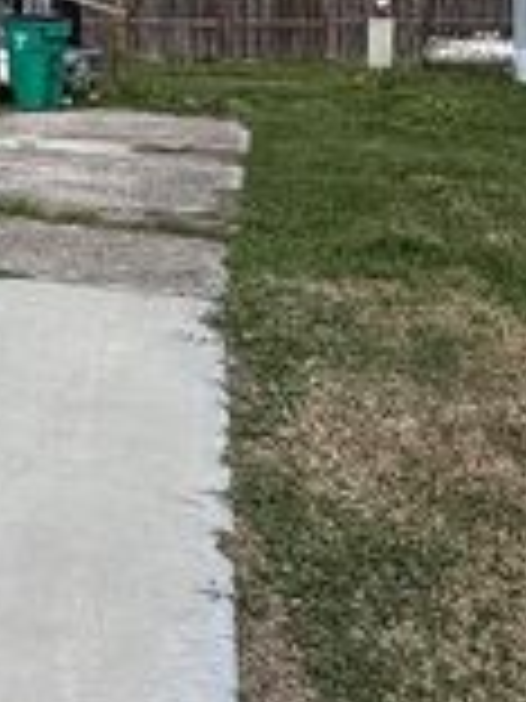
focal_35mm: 60
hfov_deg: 20.6
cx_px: -279
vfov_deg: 30.1
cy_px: 11
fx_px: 1216
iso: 50
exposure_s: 1/1795
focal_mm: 2.22
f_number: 2.2
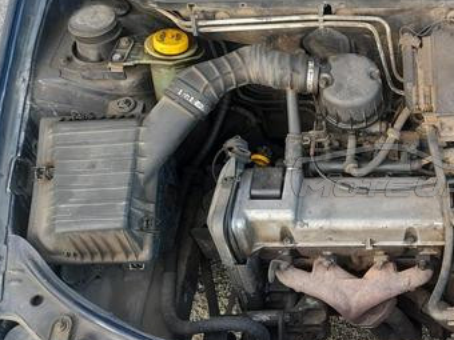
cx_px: 409
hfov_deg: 37.1
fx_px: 630
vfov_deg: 30.3
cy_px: 170
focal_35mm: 48
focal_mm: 4.6
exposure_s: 1/50
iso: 64
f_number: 2
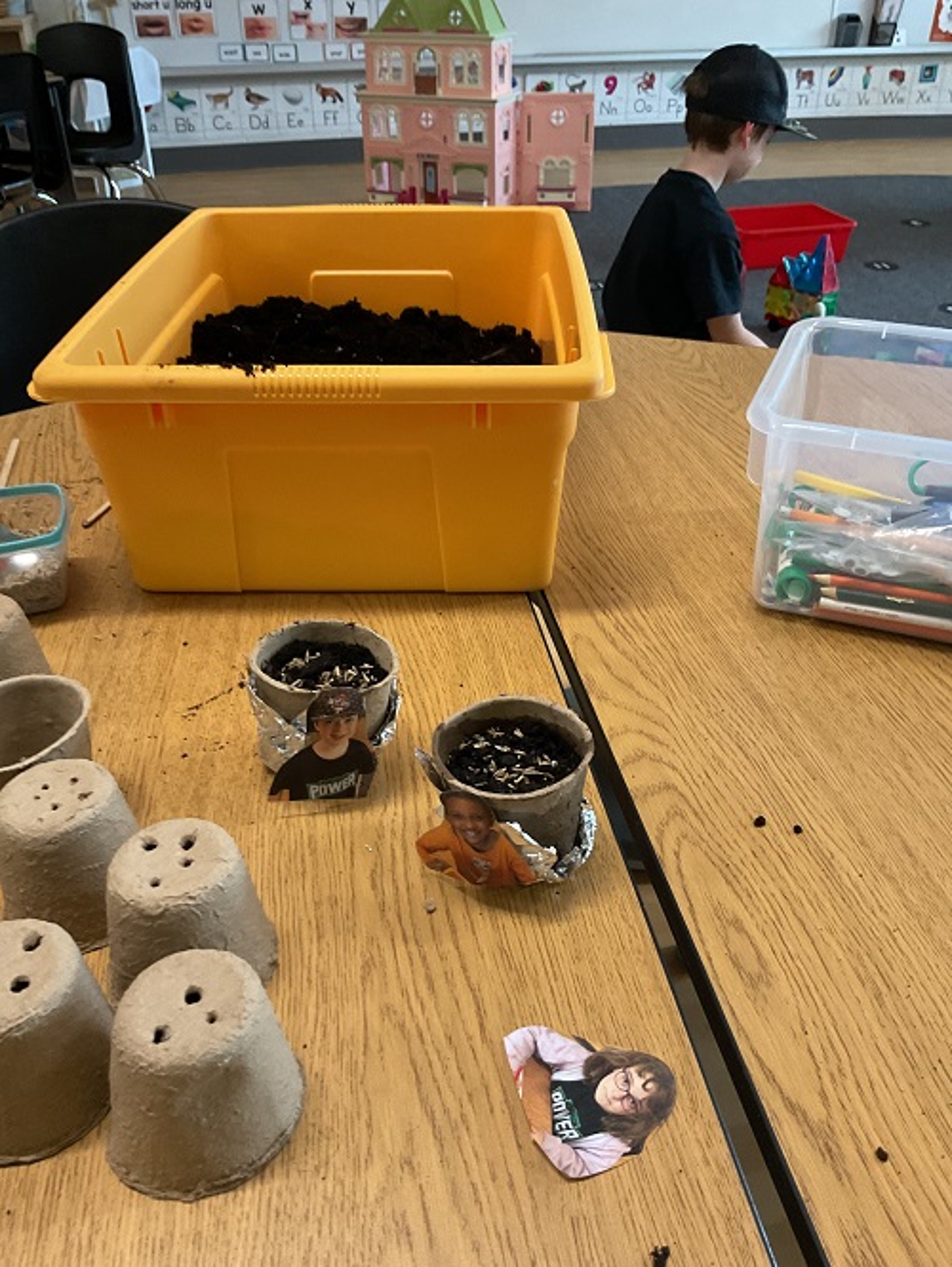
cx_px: 476
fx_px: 1063
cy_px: 634
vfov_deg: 61.6
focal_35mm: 29
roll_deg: +1.6
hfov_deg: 48.3
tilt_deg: -34.6
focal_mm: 3
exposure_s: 1/40
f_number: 1.8
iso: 250
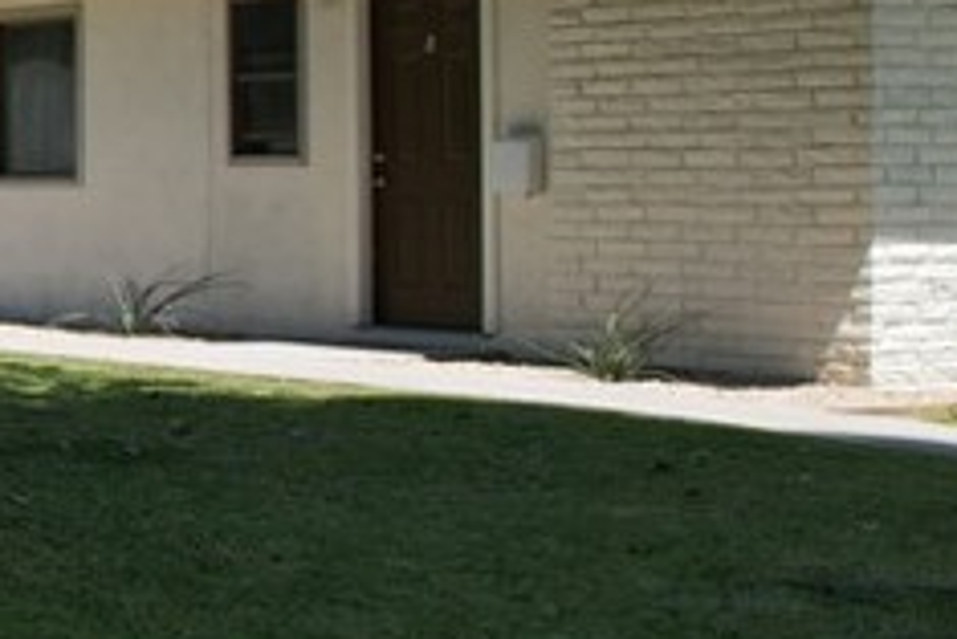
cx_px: -1010
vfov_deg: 14.2
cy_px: 197
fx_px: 2553
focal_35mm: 96
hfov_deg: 16.0
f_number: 2.8
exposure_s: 1/1600
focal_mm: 8.38
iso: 100
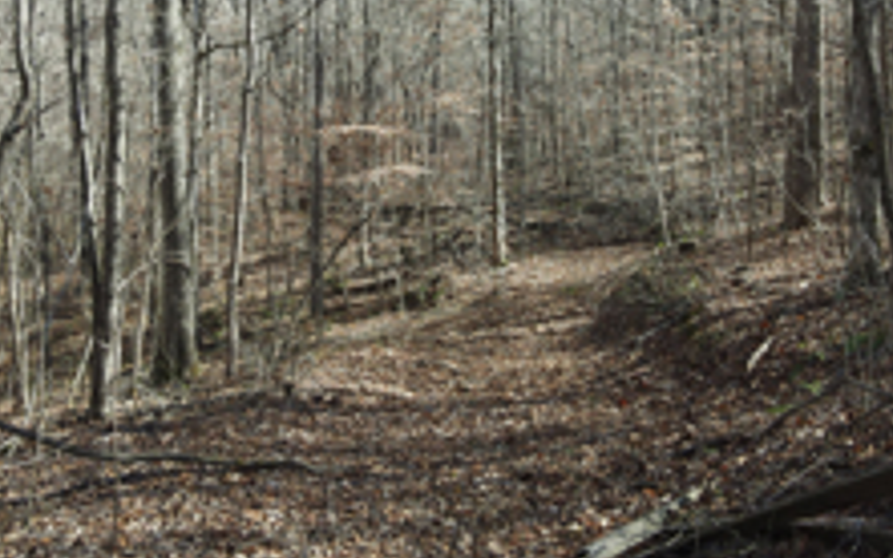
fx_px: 1119
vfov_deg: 27.6
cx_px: 477
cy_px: 137
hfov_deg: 43.5
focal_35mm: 46
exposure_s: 1/120
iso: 100
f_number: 2.8
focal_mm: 4.5
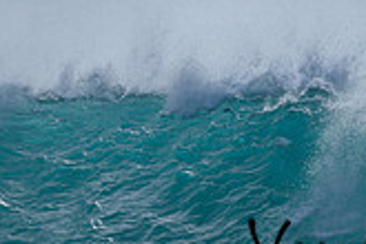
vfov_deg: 0.5
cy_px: 234
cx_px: 477
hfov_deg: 0.7
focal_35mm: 2819
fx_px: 28658
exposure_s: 1/2000
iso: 160
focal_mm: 800
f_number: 6.3
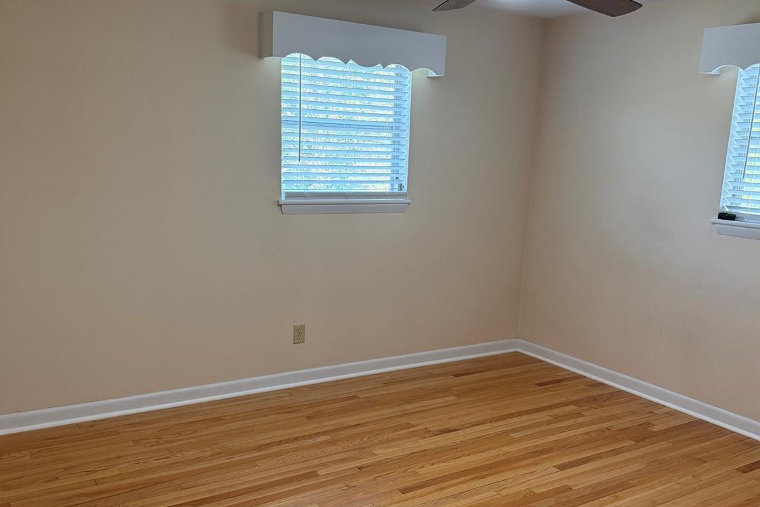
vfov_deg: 38.7
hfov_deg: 55.8
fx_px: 718
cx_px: 385
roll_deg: -2.8
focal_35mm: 34
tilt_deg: -12.8
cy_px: 300
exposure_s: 1/143
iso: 200
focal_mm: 6.76
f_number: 1.78
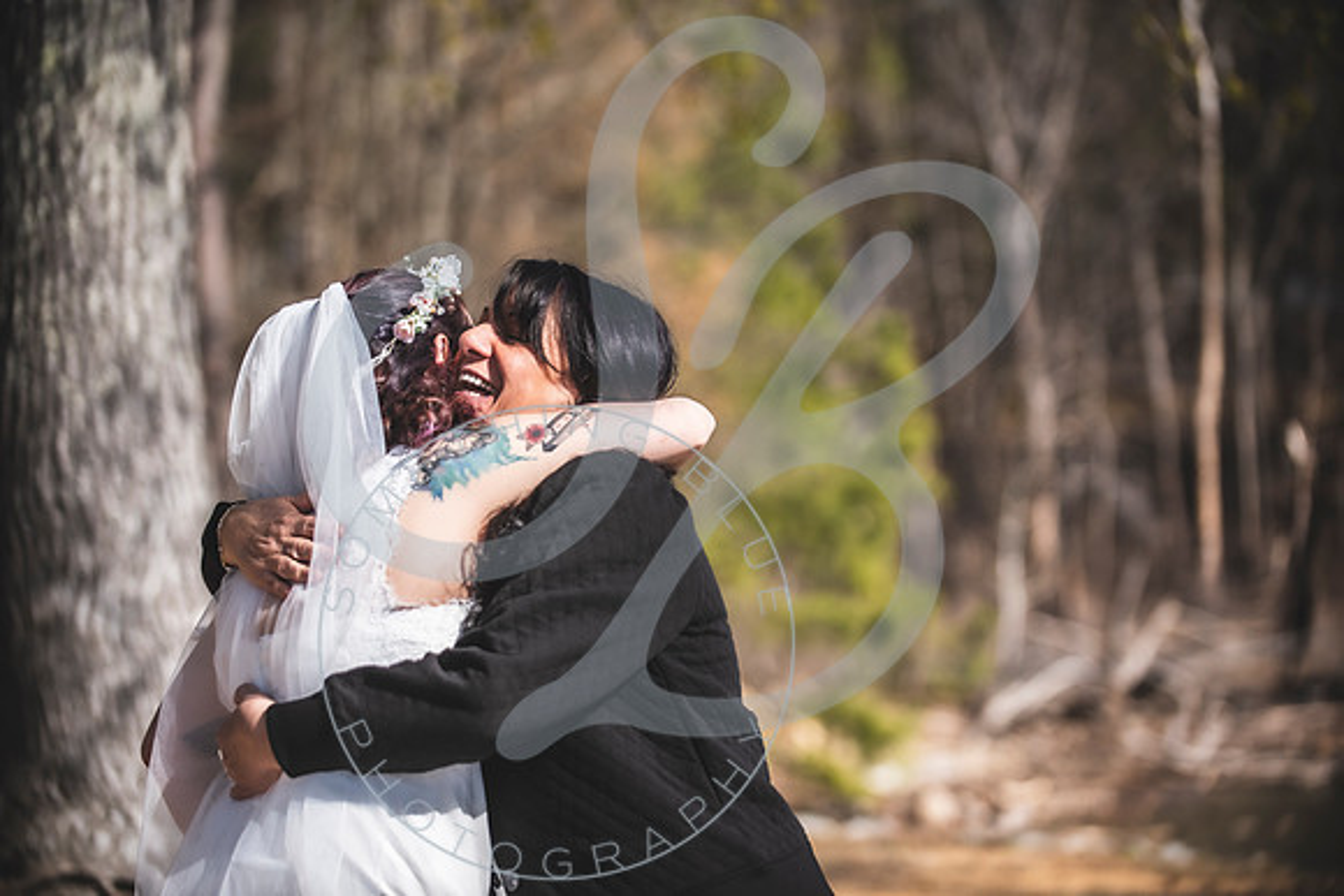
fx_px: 3809
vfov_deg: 13.4
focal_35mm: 102
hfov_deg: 20.0
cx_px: 672
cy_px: 448
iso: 100
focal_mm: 102
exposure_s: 1/2500
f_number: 2.8
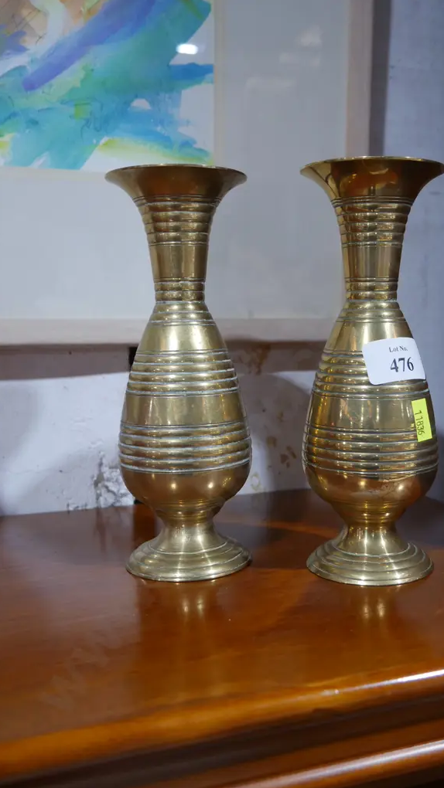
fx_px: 732
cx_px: 287
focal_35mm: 35
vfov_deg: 56.6
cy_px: 394
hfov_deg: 33.5
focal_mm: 16
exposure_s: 1/60
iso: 640
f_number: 3.6
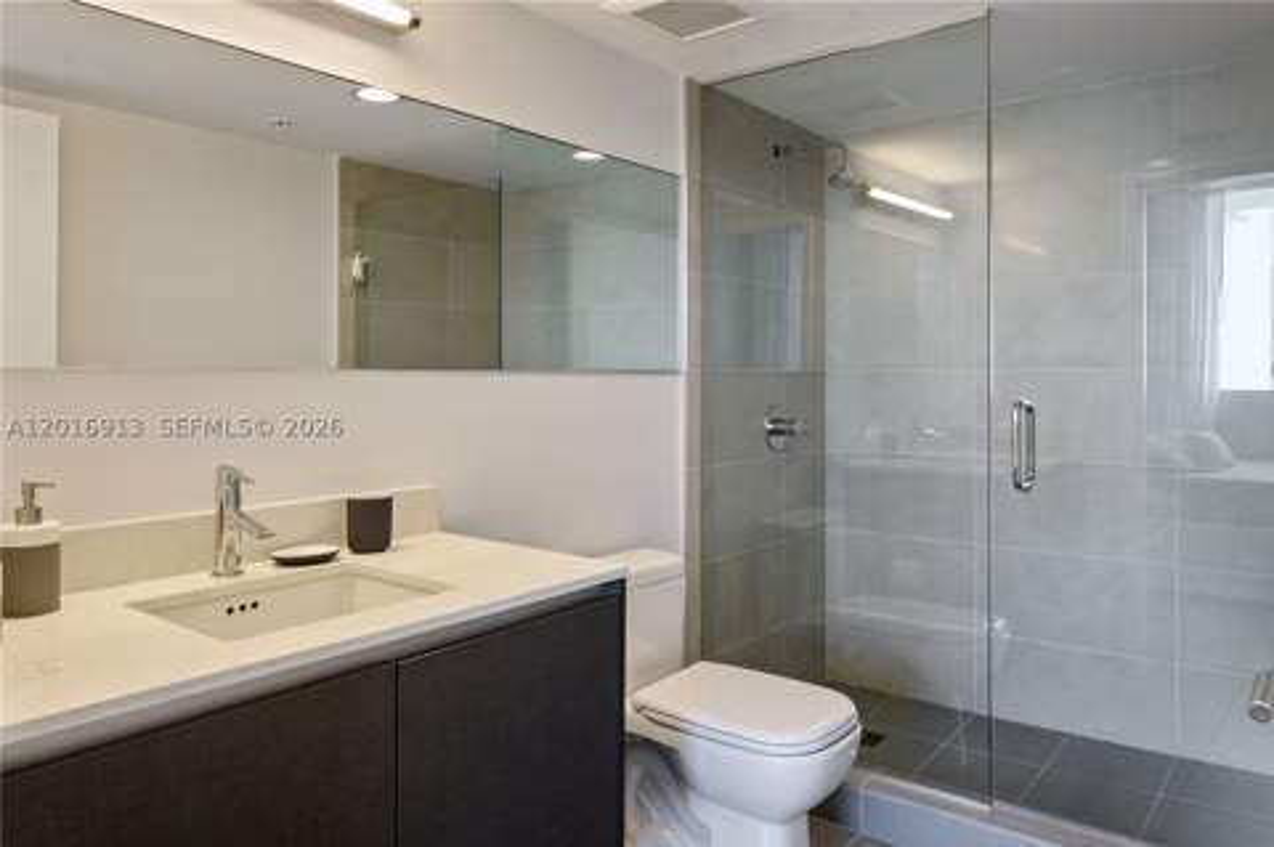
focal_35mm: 26
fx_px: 901
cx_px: 637
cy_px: 424
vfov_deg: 50.3
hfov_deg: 70.5
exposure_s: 1/5
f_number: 9
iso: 100
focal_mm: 17
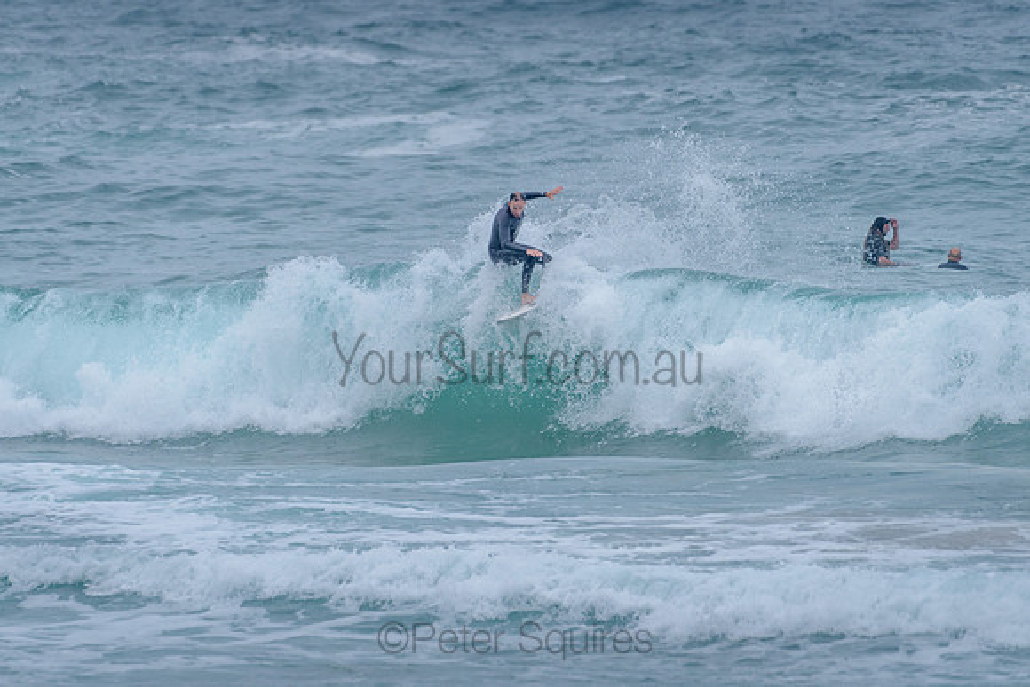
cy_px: 267
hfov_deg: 3.4
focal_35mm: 613
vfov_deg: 2.2
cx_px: 516
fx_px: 17535
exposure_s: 1/1250
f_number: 5.6
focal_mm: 500
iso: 500
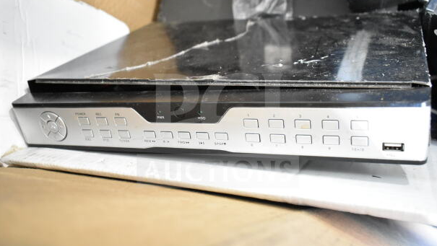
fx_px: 441
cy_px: 131
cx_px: 217
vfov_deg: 31.2
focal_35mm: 38
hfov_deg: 52.8
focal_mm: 24
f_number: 3.8
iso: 5600
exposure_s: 1/40
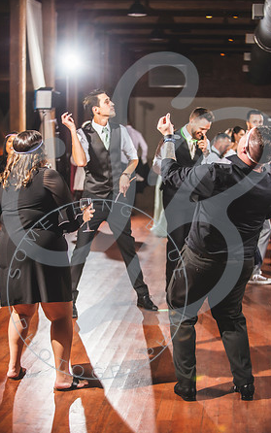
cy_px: 216
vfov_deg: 28.6
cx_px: 141
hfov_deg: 18.1
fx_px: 850
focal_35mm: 72
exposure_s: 1/200
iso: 1250
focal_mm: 70
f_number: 2.8
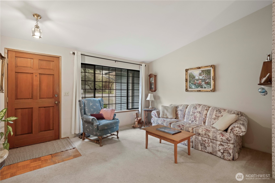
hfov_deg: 96.7
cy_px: 92
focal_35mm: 16
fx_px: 122
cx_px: 138
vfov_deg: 73.7
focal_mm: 10.5
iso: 400
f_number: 8
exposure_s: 4
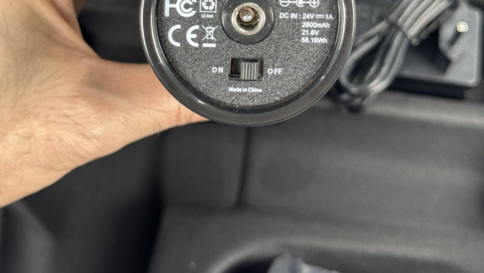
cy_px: 17
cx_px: 242
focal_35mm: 70
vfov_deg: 16.9
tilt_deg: -65.6
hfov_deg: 30.1
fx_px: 898
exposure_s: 1/60
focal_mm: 6.76
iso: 125
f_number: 1.78
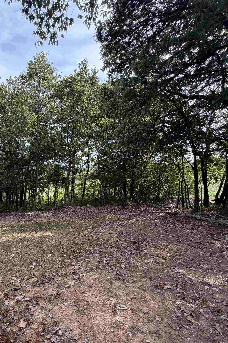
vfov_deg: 84.0
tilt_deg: -2.7
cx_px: 38
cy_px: 176
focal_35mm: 20
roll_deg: -3.4
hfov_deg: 56.3
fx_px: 190
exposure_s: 1/240
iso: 40
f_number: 2.2
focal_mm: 2.22
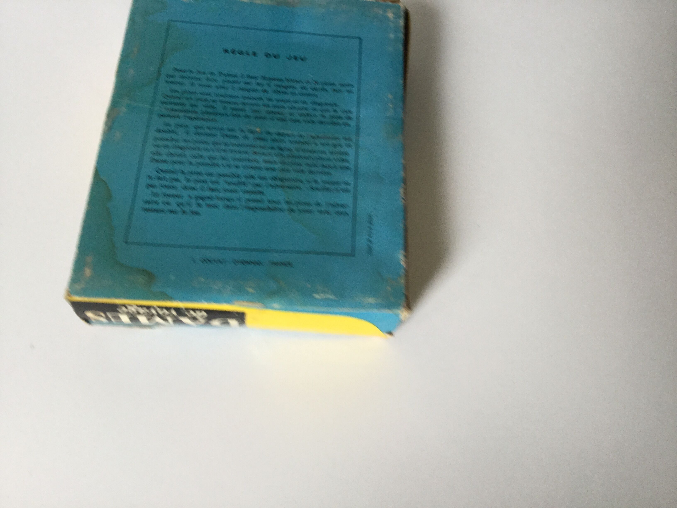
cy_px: 254
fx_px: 606
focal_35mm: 31
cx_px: 338
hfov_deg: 58.4
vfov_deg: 45.4
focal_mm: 3.3
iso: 40
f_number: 2.4
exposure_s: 1/33
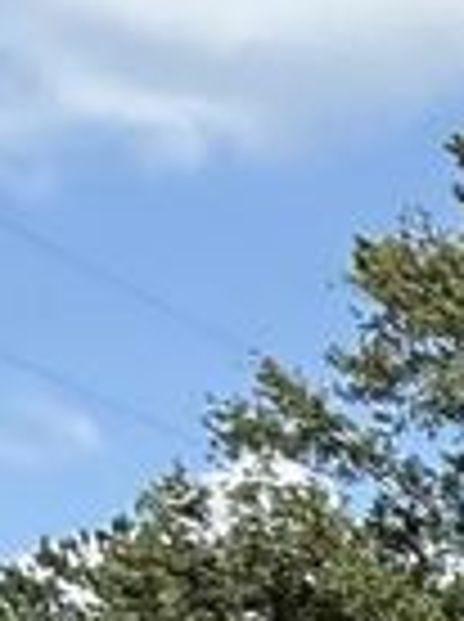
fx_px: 1864
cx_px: 1937
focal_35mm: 104
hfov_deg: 7.8
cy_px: 1148
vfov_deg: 15.9
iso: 64
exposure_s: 1/1001
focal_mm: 2.22
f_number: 2.2
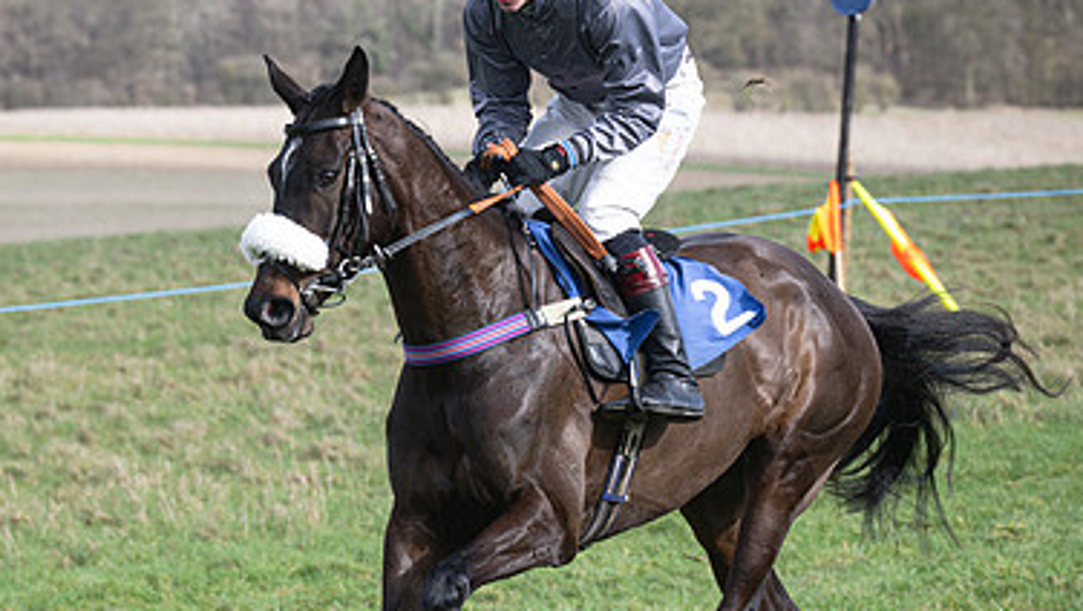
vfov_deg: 5.3
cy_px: 341
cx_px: 438
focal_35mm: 230
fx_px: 6609
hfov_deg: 9.4
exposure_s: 1/800
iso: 400
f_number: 5
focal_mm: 103
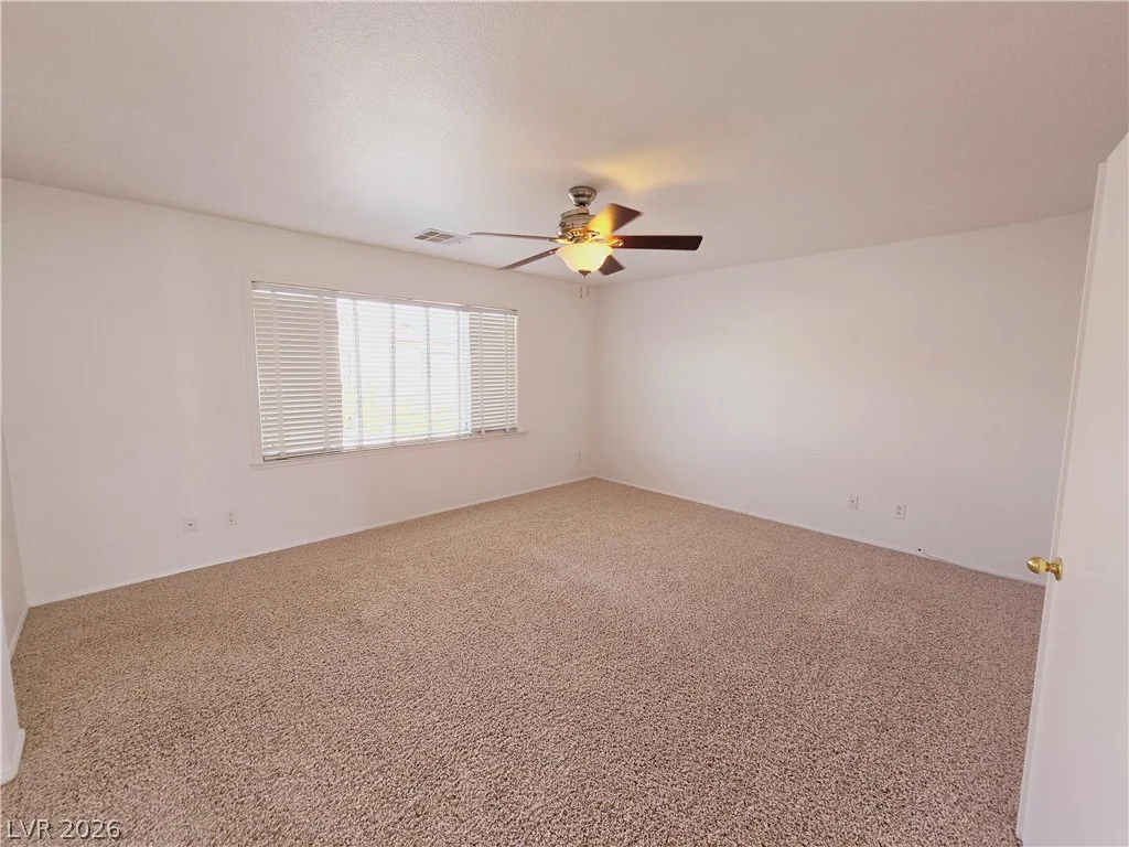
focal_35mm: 13
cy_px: 424
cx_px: 564
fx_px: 424
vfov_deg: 89.9
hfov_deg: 106.2
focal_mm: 2.2
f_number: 2.2
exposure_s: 1/120
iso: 80
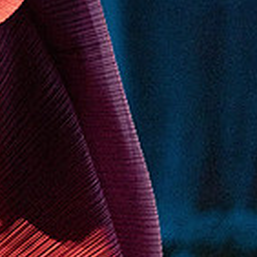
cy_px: -118
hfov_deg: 1.1
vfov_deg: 1.1
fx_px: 13834
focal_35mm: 1647
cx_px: -61
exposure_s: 1/250
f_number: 5.6
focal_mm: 397
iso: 3200
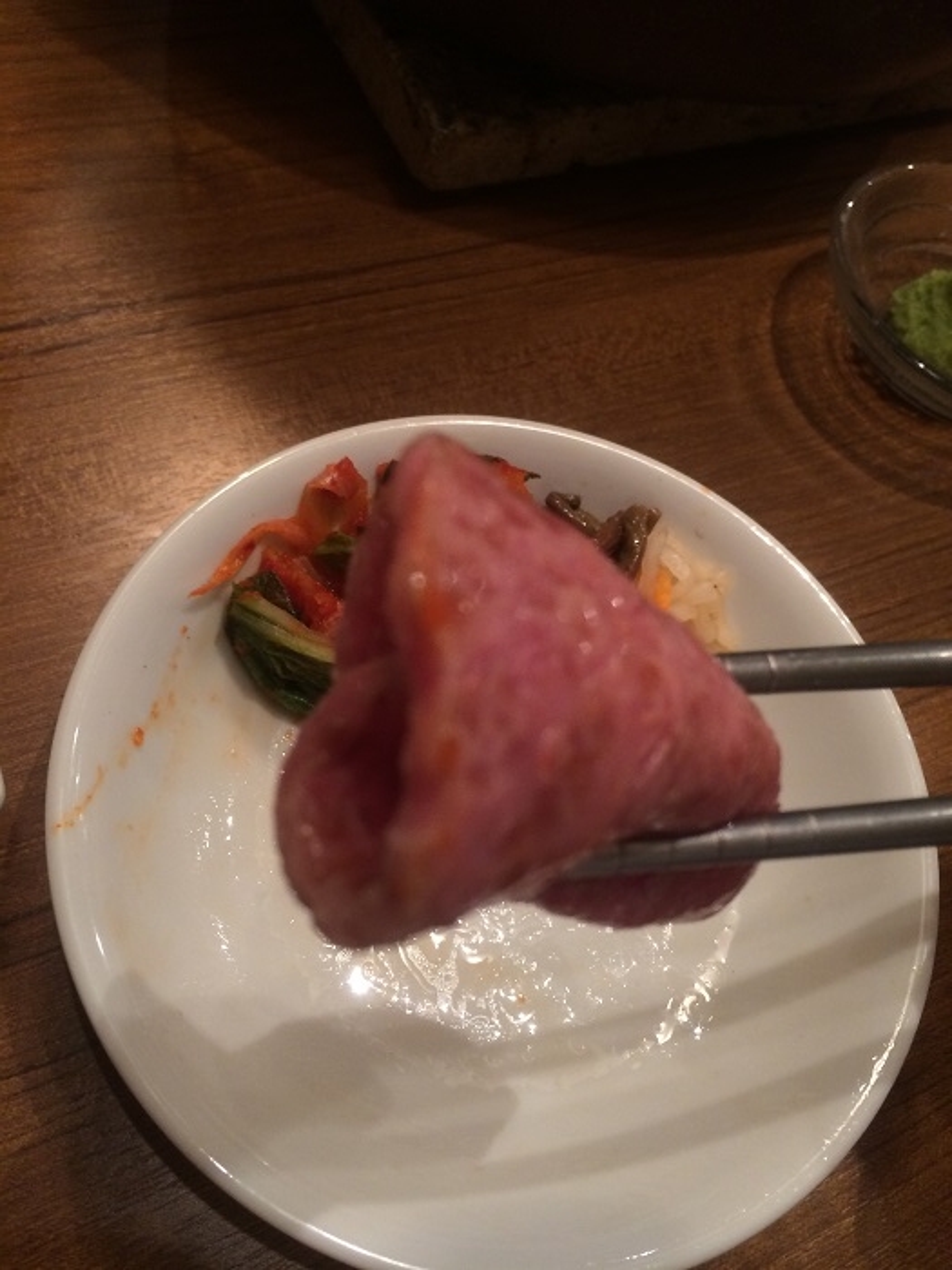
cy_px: 635
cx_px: 476
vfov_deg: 60.0
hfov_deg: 46.8
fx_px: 1100
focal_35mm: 30
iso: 100
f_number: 2.2
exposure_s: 1/30
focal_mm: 4.12
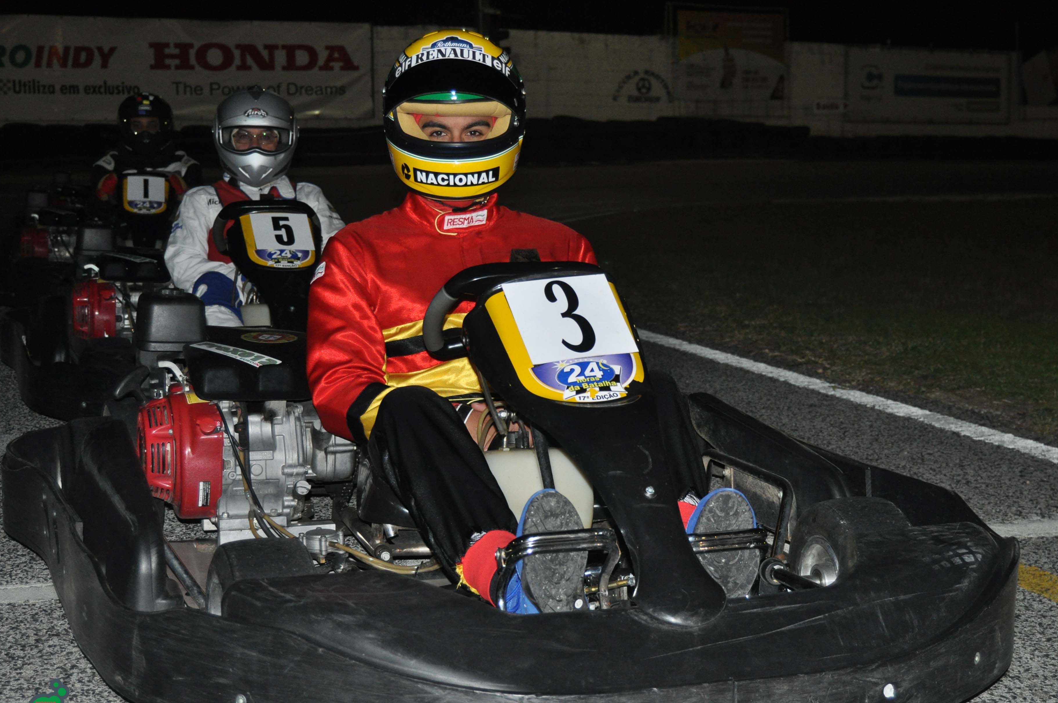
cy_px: 402
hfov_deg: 32.6
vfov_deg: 22.0
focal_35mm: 62
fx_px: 1808
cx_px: 552
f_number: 4.5
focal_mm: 35
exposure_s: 1/60
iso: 800
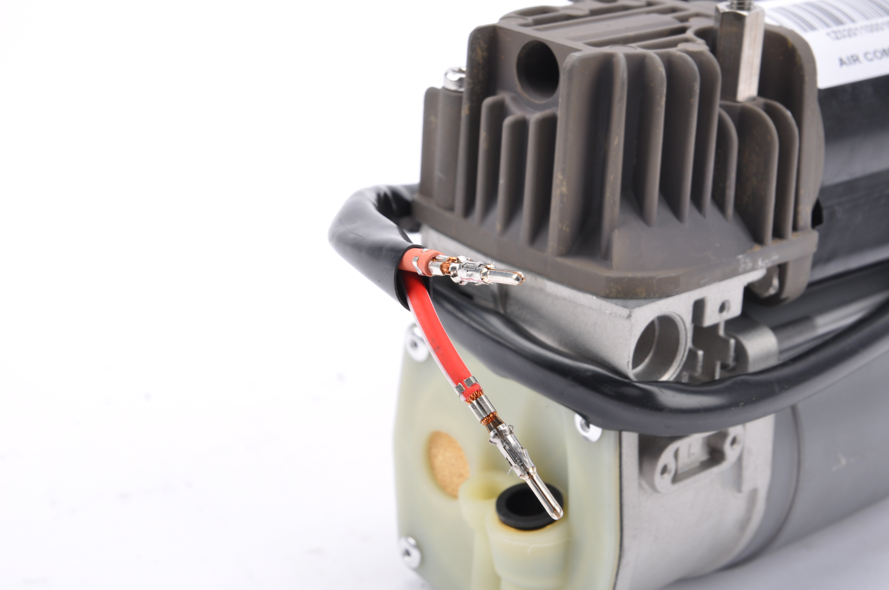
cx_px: 444
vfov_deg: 16.2
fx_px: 2072
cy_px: 295
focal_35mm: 84
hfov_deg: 24.2
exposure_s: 1/125
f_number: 13
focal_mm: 56
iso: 200
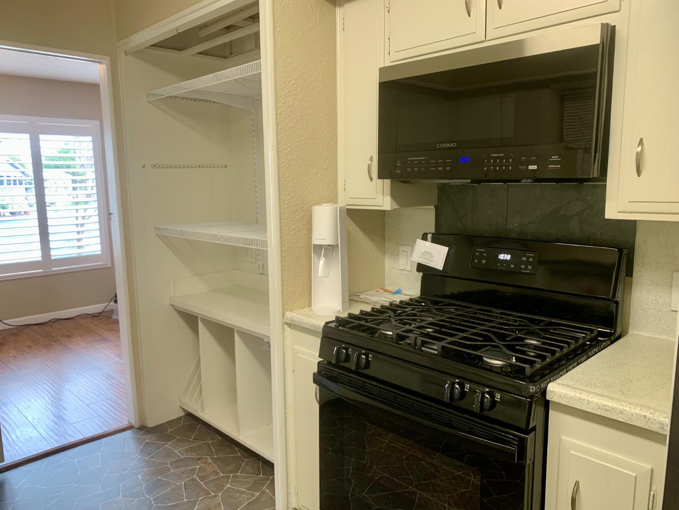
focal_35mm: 26
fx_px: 510
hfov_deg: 67.3
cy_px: 255
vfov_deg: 53.1
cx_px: 340
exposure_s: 1/60
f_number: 1.8
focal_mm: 4.25
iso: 100
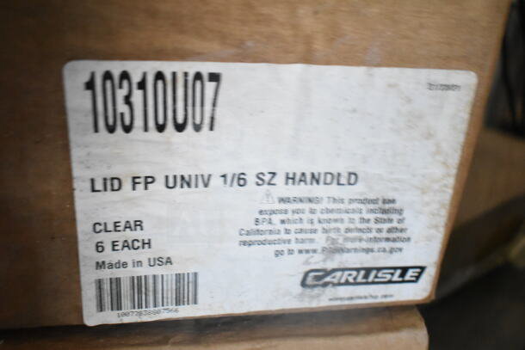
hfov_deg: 53.1
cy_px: 175
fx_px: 525
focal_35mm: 36
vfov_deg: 36.9
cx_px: 262
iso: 4000
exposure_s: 1/40
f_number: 3.8
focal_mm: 24
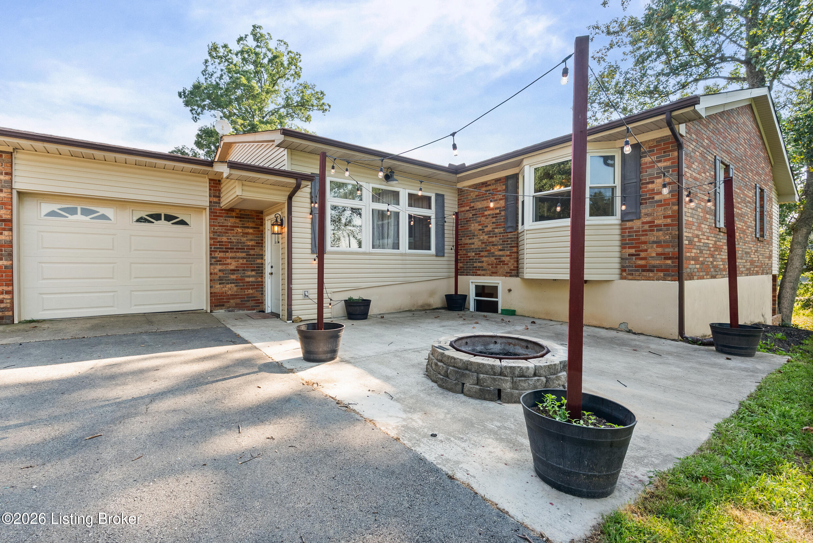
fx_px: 362
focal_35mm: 16
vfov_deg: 73.8
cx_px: 406
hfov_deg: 96.7
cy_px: 272
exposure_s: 1/80
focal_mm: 16
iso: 640
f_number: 11
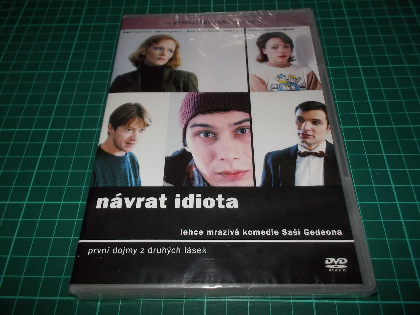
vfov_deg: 48.2
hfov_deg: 61.7
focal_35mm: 29
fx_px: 352
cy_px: 158
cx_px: 210
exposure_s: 1/30
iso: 200
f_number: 3.3
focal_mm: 4.1
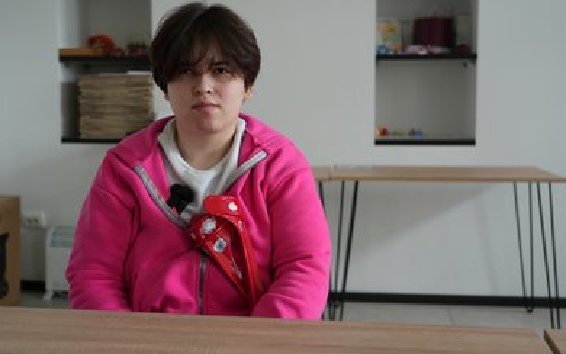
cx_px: 283
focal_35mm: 46
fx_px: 710
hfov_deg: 43.5
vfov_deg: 28.0
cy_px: 162
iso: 400
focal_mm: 44
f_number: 4
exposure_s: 1/50
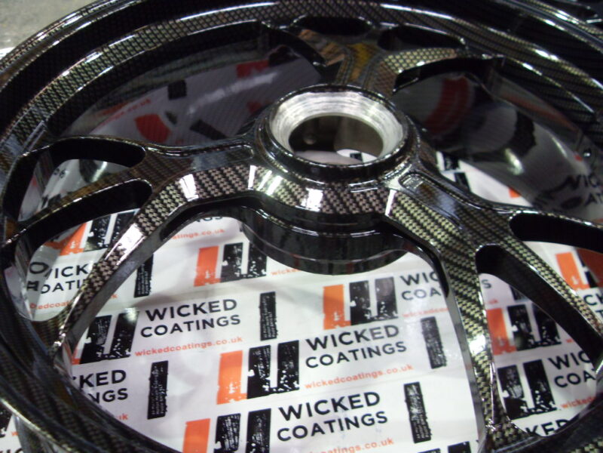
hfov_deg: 52.6
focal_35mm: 35
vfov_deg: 40.7
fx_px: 610
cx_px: 302
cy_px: 226
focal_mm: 6.3
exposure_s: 1/15
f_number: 2.8
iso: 200
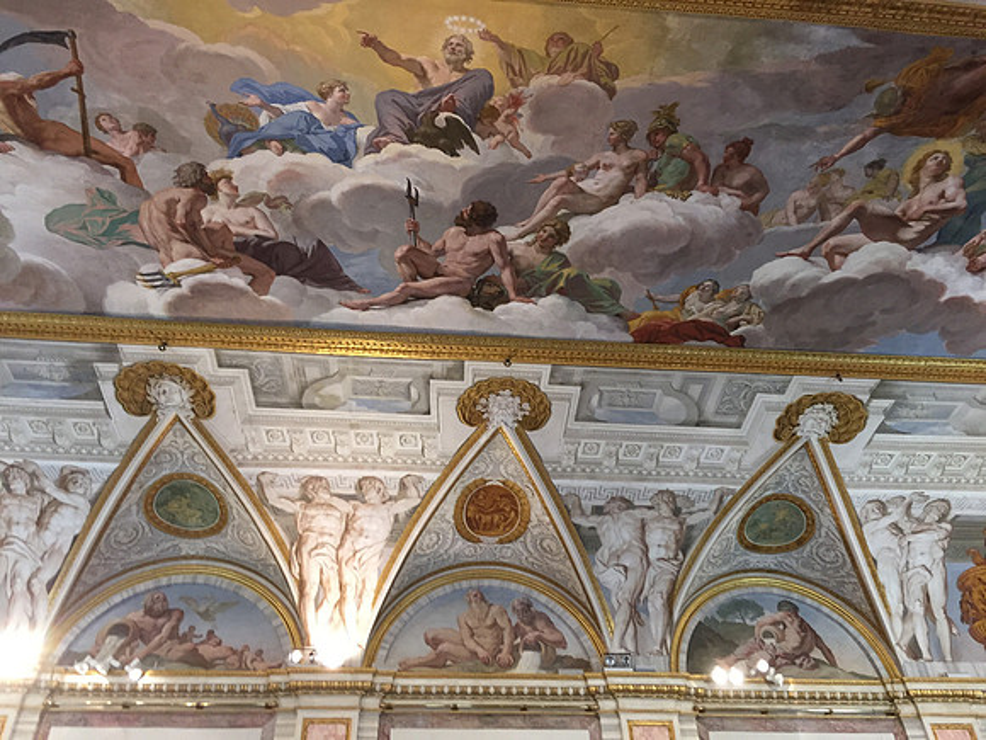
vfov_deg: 48.2
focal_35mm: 29
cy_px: 370
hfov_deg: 61.7
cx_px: 493
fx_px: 826
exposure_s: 1/33
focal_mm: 4.15
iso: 160
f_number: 2.2
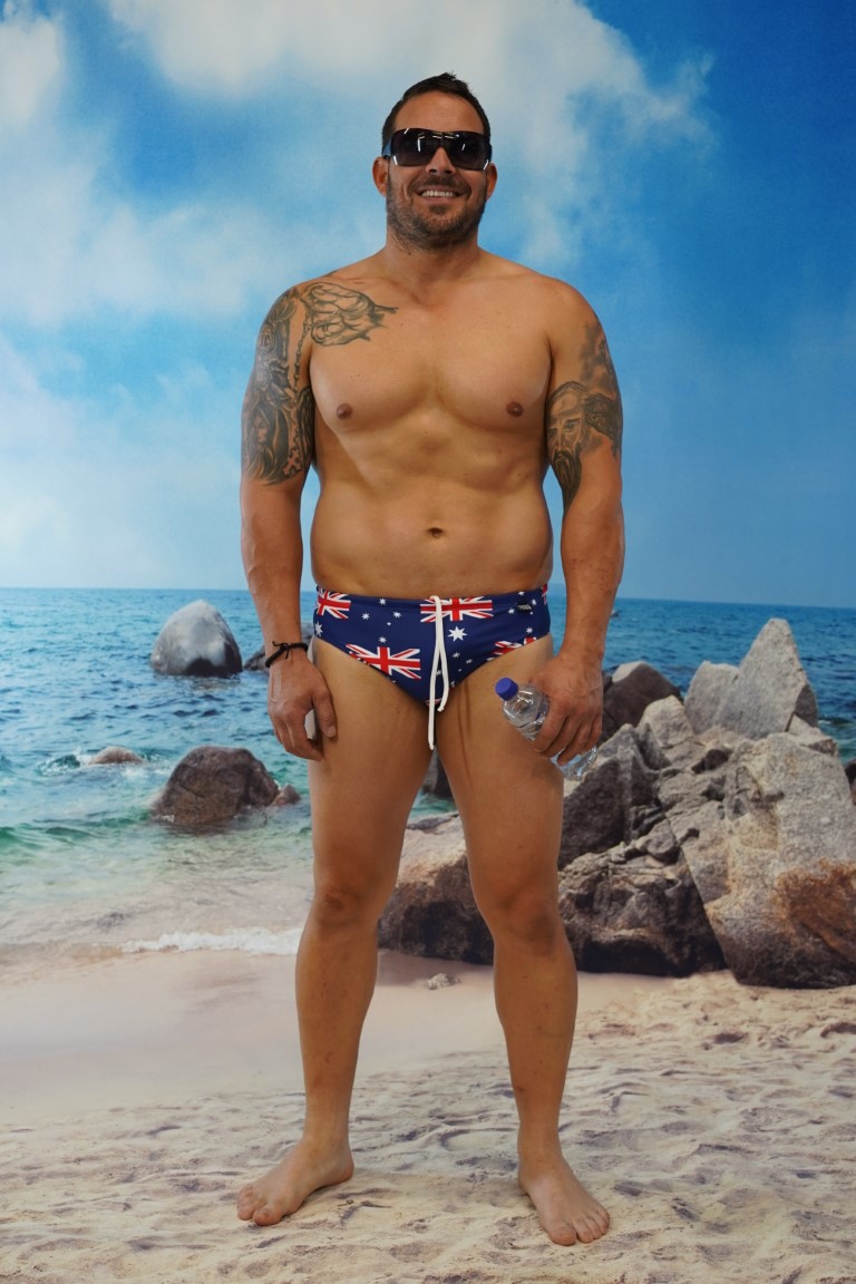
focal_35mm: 46
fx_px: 1641
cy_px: 642
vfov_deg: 42.7
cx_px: 428
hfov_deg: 29.2
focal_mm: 46
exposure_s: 1/100
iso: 800
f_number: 5
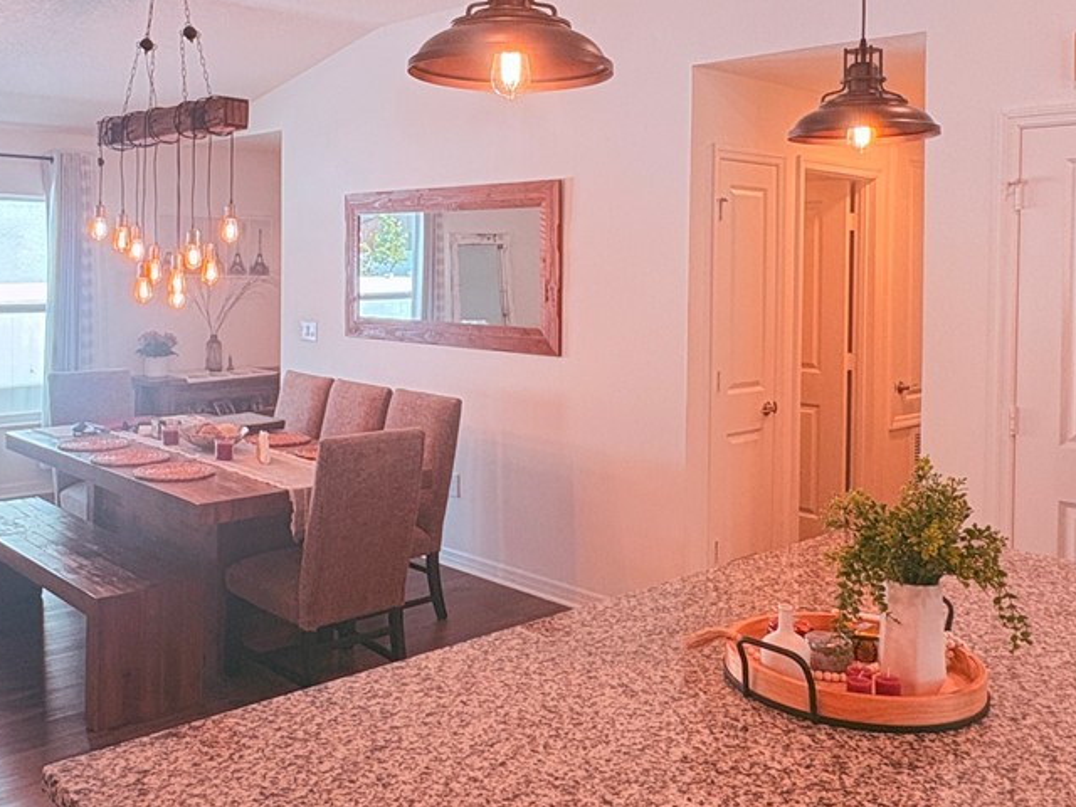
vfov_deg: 40.2
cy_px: 269
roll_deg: +0.4
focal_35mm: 35
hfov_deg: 52.3
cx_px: 432
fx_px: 1088
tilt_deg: +0.1
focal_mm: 2.22
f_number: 2.2
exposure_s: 1/120
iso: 200
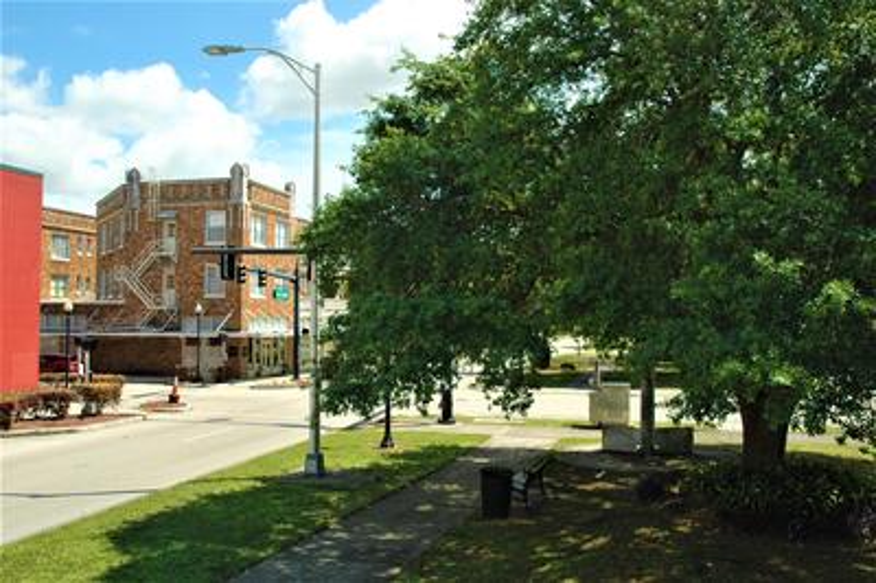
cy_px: 292
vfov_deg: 39.9
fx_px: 802
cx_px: 438
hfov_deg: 57.3
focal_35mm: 33
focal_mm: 22
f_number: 9
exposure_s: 1/500
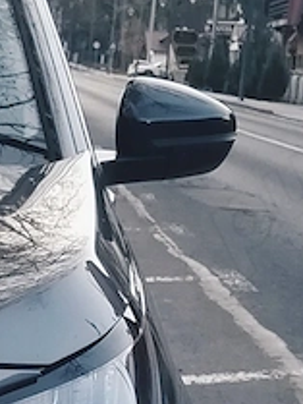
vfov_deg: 19.3
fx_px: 1189
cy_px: 205
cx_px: -262
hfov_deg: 13.0
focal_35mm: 102
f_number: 1.9
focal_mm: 1.68
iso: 180
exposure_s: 1/100
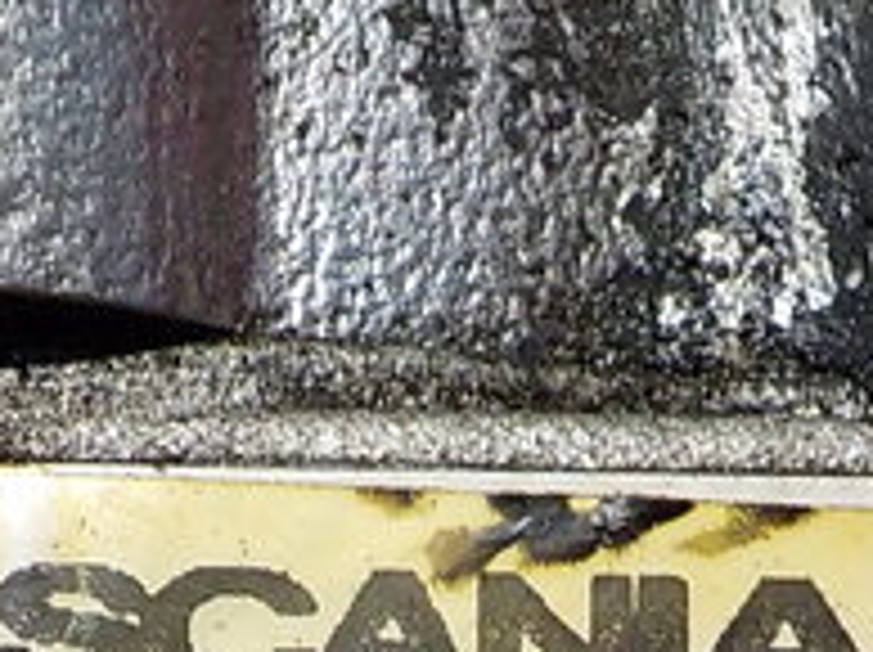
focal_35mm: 99
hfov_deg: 19.8
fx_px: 2494
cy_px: 931
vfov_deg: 14.1
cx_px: 558
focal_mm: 4.1
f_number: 3.3
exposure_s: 1/30
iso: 250
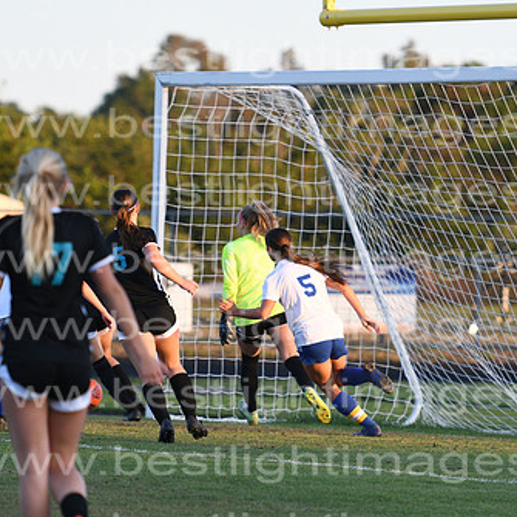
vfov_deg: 4.8
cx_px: 315
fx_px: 6146
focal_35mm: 364
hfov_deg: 4.8
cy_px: 296
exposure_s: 1/800
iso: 280
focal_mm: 165
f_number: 2.8
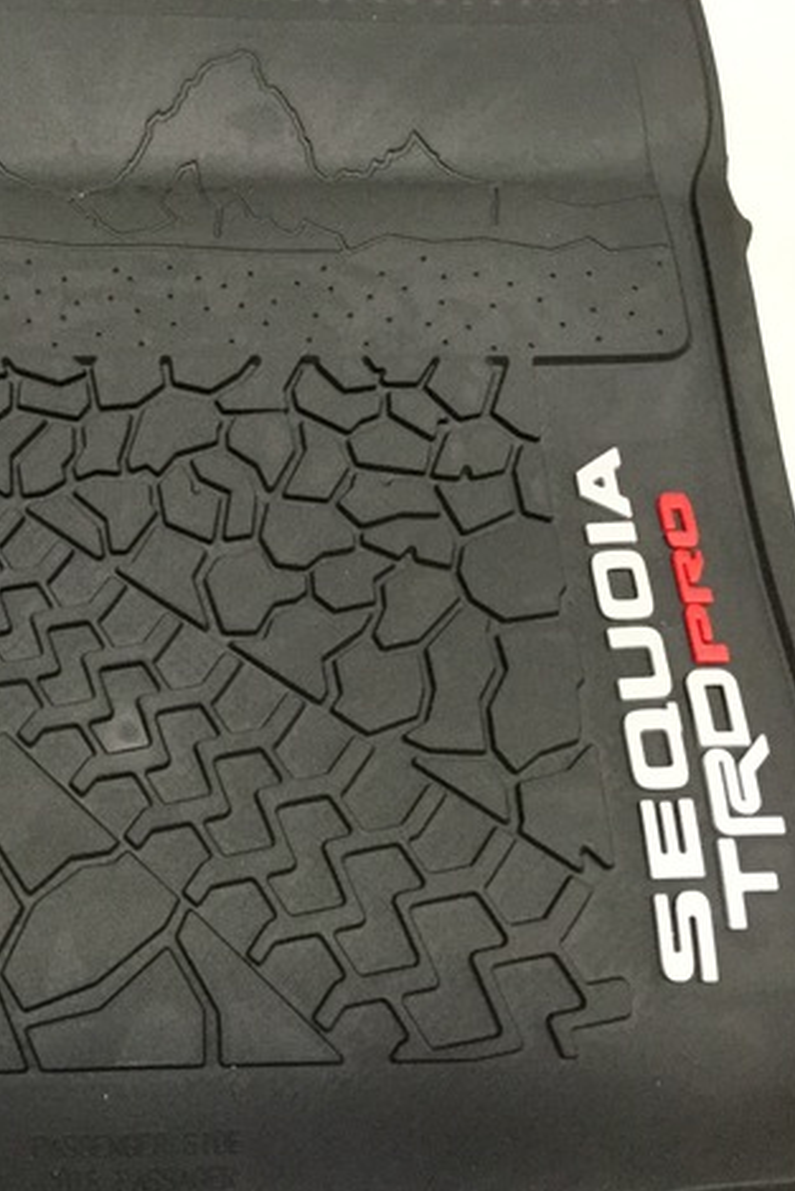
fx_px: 1456
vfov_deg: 44.5
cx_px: 132
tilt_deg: -70.8
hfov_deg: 29.7
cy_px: 587
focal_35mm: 44
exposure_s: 1/30
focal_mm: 3.3
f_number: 2.4
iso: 250
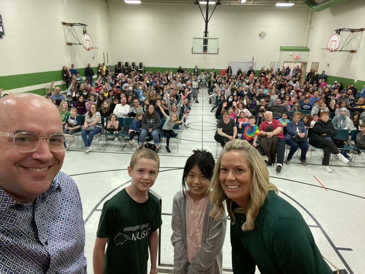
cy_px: 137
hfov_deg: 73.9
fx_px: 243
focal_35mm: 23
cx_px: 182
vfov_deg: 58.9
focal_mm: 2.71
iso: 320
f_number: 2.2
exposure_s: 1/40
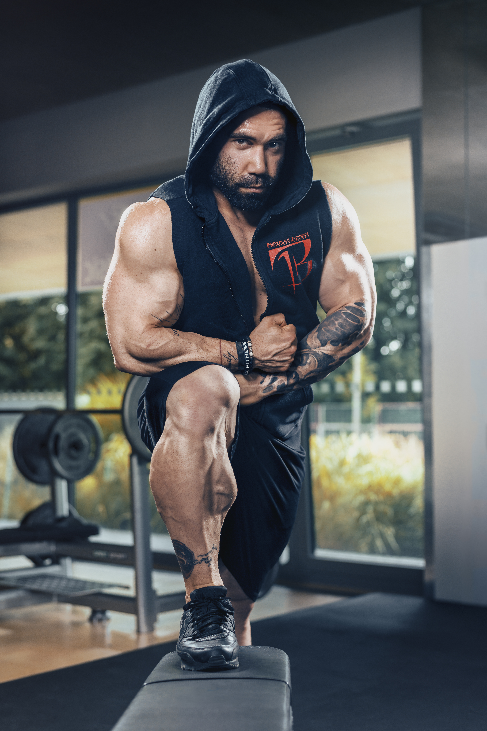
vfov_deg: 39.6
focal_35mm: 50
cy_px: 366
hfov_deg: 27.0
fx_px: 1016
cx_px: 244
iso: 160
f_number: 2.8
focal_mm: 50
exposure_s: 1/500
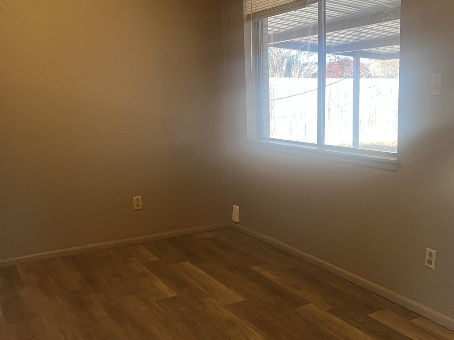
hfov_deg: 49.0
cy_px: 174
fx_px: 485
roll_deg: +0.8
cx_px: 312
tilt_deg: -11.4
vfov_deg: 38.7
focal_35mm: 37
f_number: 1.5
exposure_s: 1/60
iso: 80
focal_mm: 5.7
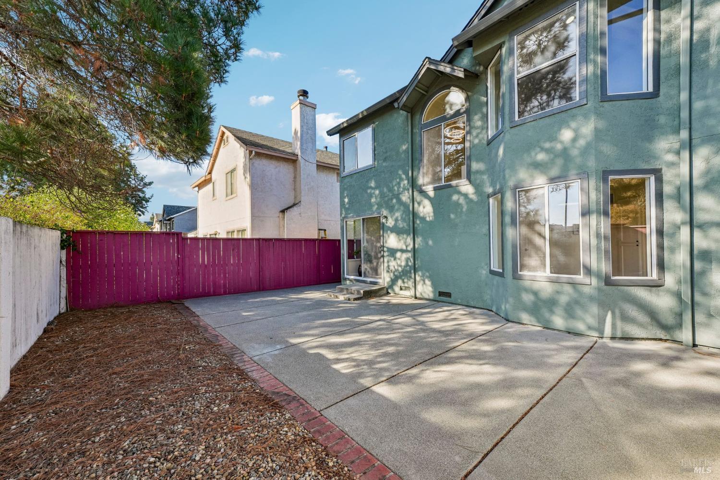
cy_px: 240
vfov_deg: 81.2
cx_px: 360
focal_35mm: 14
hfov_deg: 104.3
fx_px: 280
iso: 500
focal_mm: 14
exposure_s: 1/160
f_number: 9
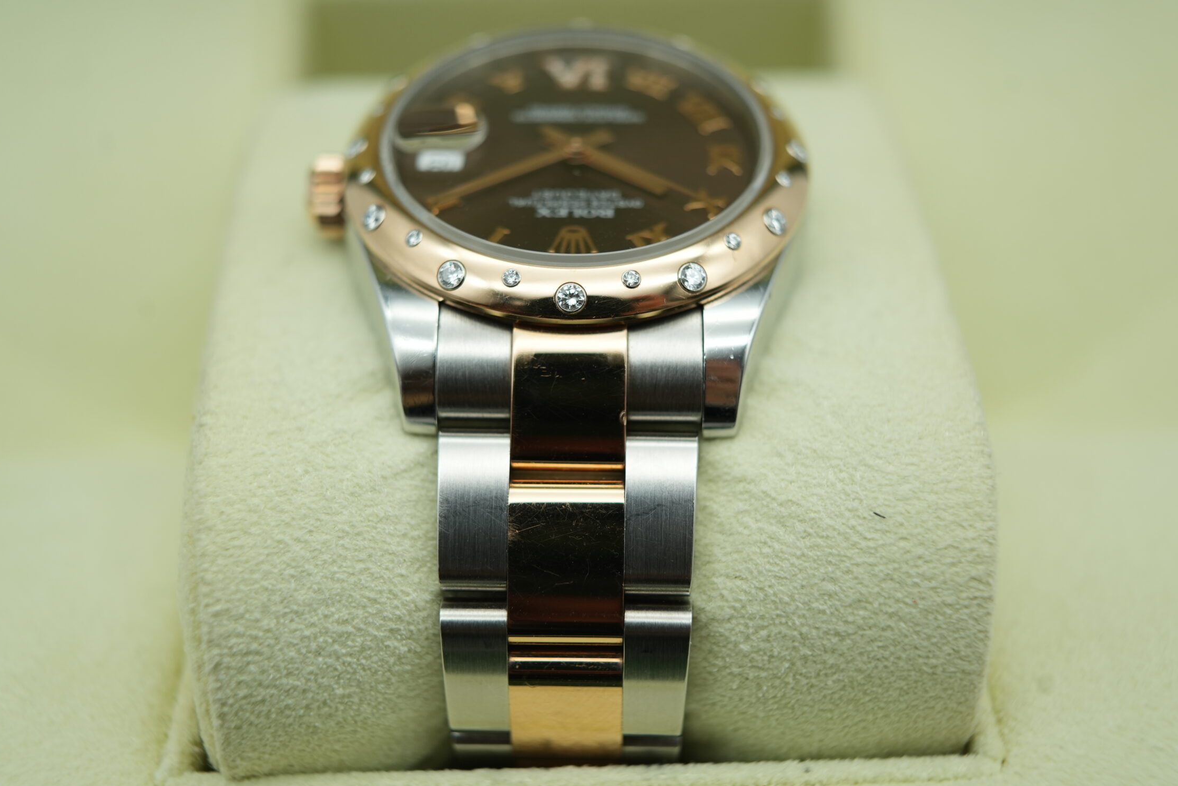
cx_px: 582
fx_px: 1309
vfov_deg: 33.4
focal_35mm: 40
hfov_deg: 48.5
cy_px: 382
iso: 400
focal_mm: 35
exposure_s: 1/250
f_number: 5
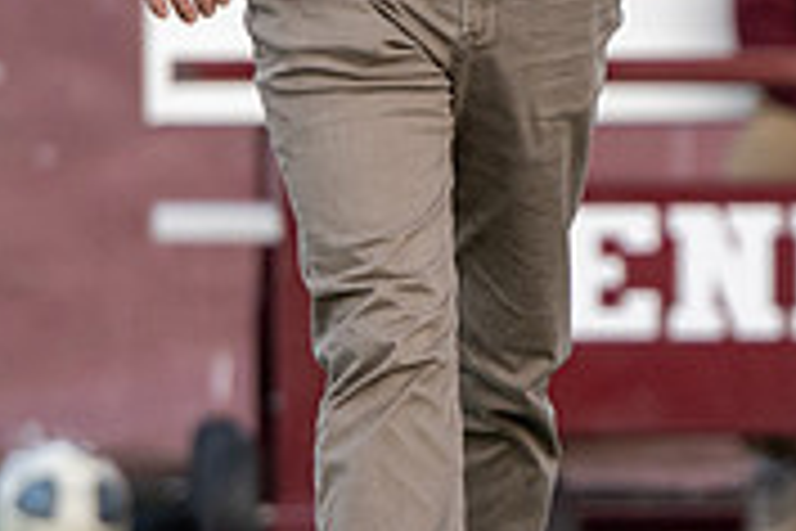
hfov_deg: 1.5
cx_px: 1447
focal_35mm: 1343
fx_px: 29693
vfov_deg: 1.0
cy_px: 331
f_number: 3.5
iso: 640
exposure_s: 1/400
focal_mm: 200
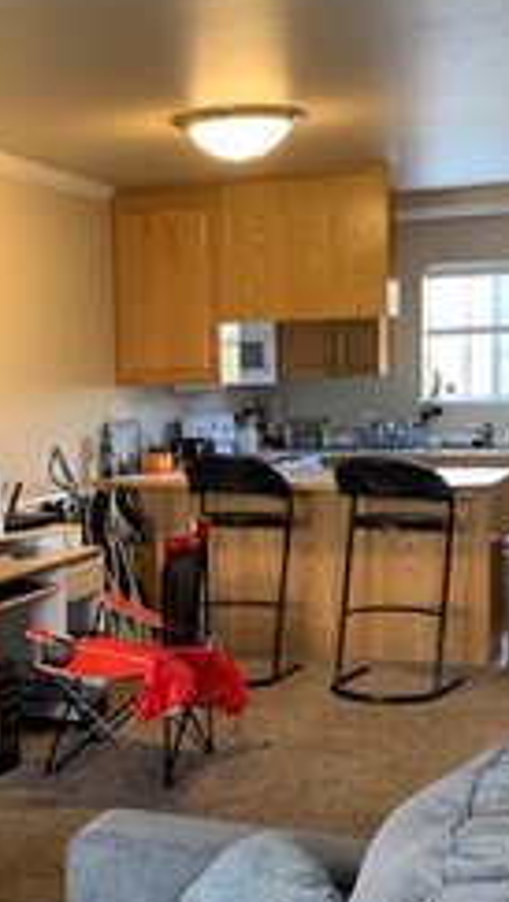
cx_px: 71
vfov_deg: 37.1
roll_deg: +1.0
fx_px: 1341
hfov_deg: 21.1
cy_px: 512
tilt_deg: -2.6
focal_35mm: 56
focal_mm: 4.25
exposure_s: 1/53
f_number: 1.8
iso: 200
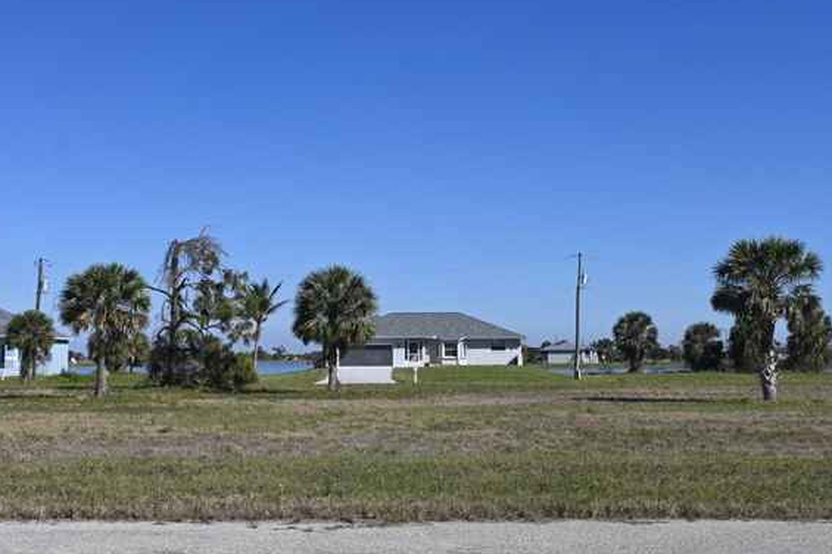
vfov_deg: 26.4
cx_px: 387
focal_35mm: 51
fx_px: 1178
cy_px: 254
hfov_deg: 38.9
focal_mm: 24
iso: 100
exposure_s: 1/500
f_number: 8
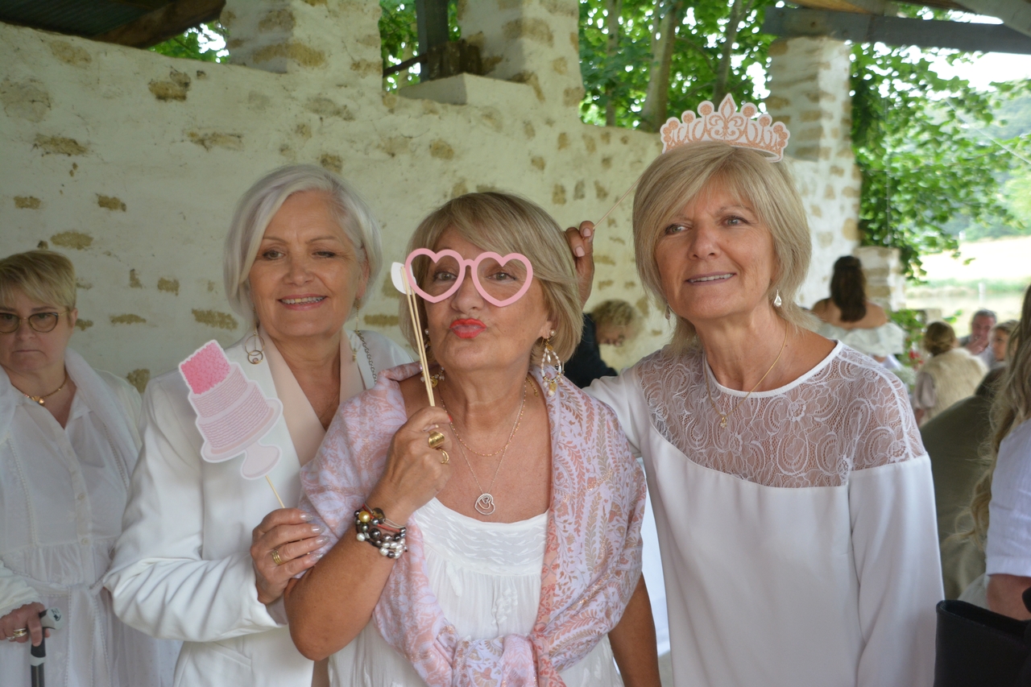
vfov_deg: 34.2
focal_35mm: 39
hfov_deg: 49.6
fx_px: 1117
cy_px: 344
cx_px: 516
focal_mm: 26
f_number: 4
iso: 800
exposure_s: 1/30
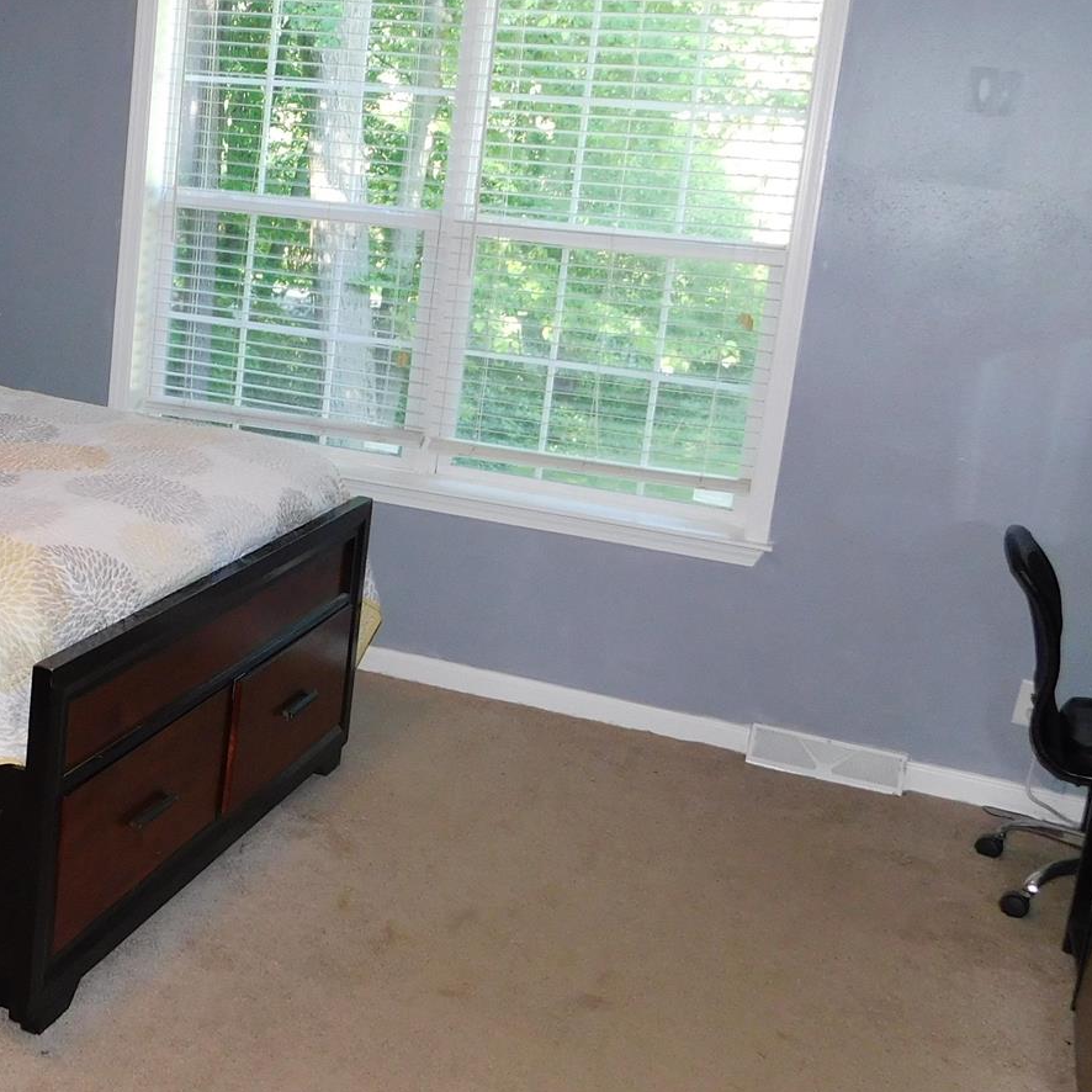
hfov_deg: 33.8
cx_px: 74
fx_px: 1677
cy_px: 446
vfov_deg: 36.0
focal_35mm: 47
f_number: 3
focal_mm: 4
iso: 200
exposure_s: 1/30
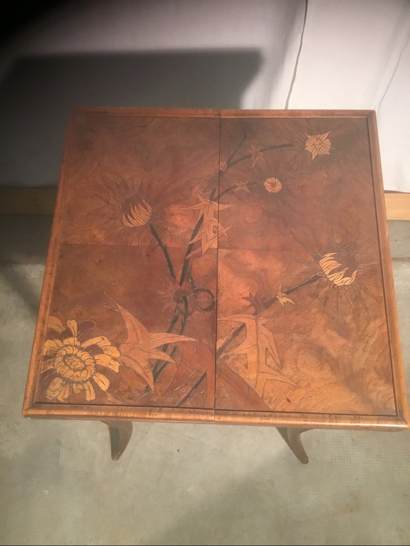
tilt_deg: -68.2
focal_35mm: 31
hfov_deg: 45.4
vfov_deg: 58.4
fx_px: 490
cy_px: 273
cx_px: 205
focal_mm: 3.3
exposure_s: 1/33
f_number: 2.4
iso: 250
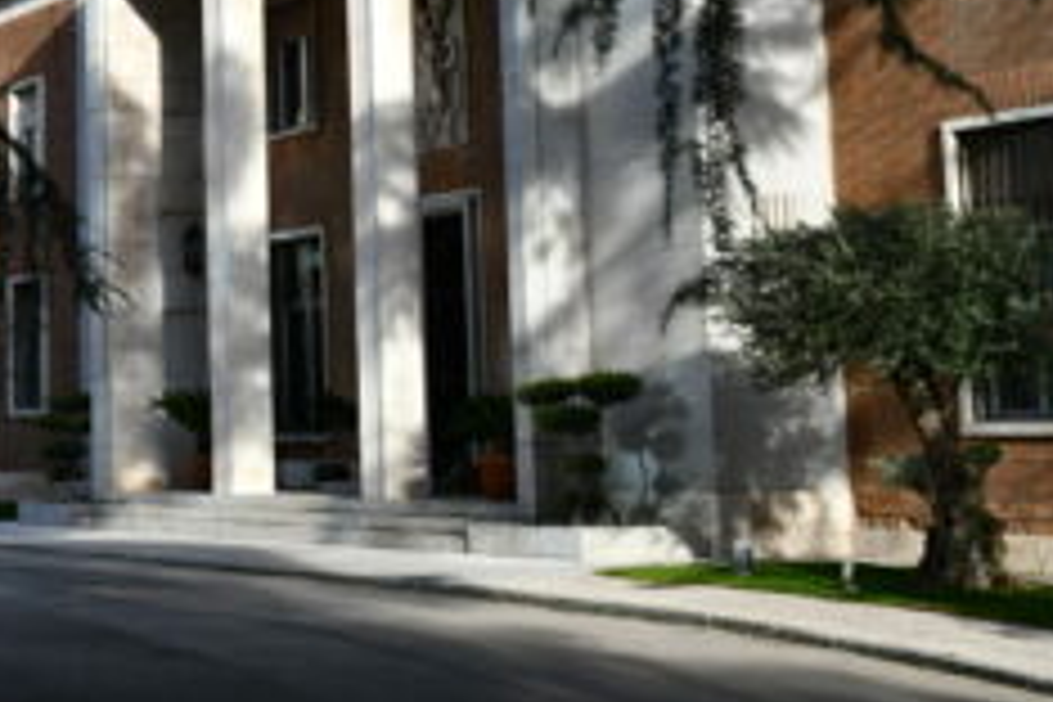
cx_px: 166
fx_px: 2252
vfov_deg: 17.4
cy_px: 63
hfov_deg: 25.7
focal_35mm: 77
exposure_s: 1/250
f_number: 8
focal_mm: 27
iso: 125
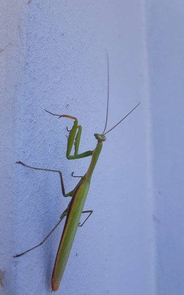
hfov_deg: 39.4
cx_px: 85
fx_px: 257
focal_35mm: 32
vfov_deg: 59.6
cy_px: 156
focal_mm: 3.93
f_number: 1.7
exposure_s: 1/281
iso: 40
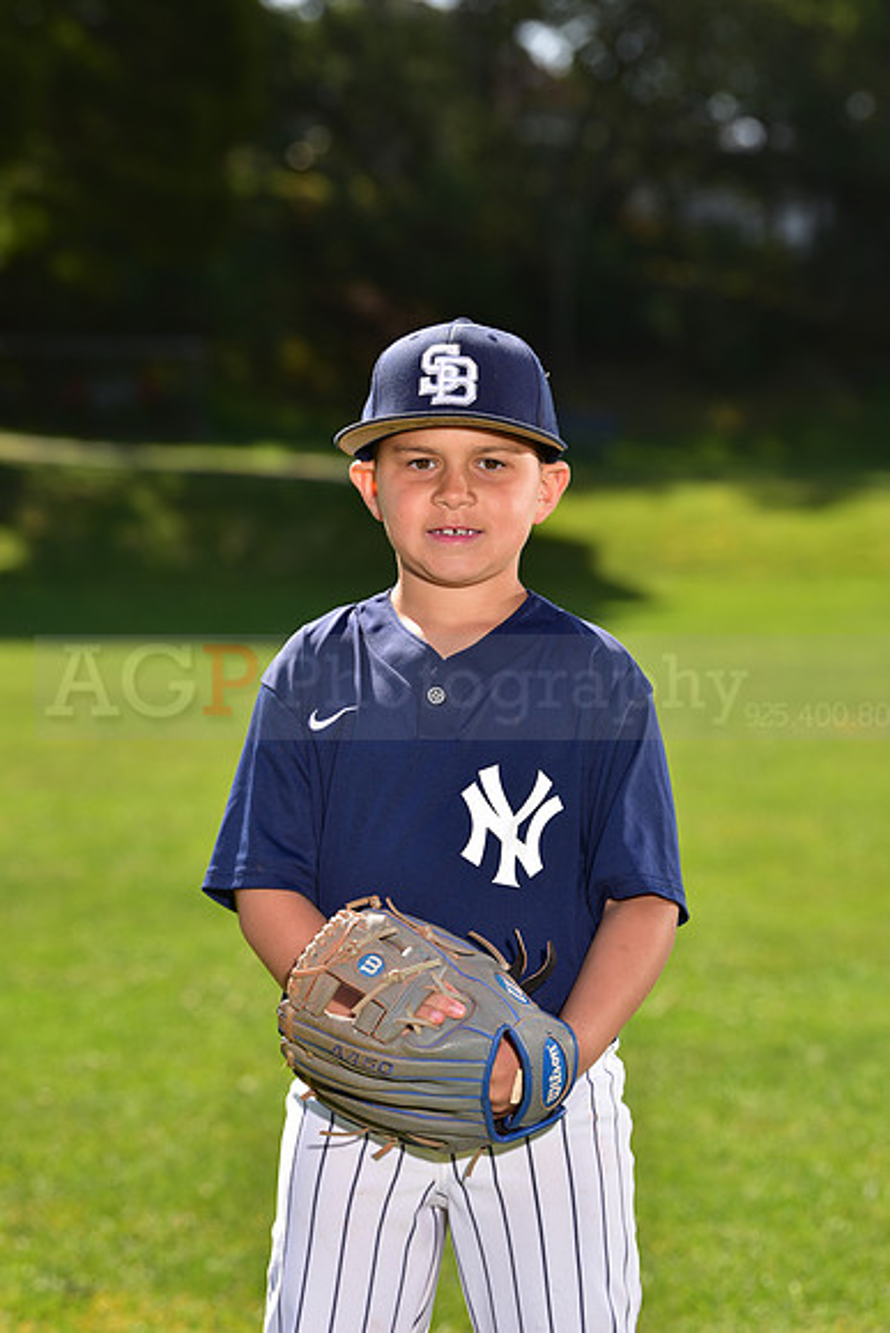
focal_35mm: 135
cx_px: 445
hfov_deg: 10.2
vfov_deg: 15.2
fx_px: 5003
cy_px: 666
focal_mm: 135
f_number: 5.6
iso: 80
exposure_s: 1/250
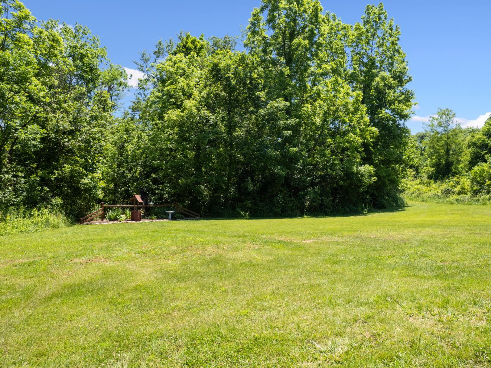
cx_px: 262
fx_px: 340
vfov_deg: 56.8
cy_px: 183
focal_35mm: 24
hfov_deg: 71.5
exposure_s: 1/1250
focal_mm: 8.38
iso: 100
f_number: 2.8
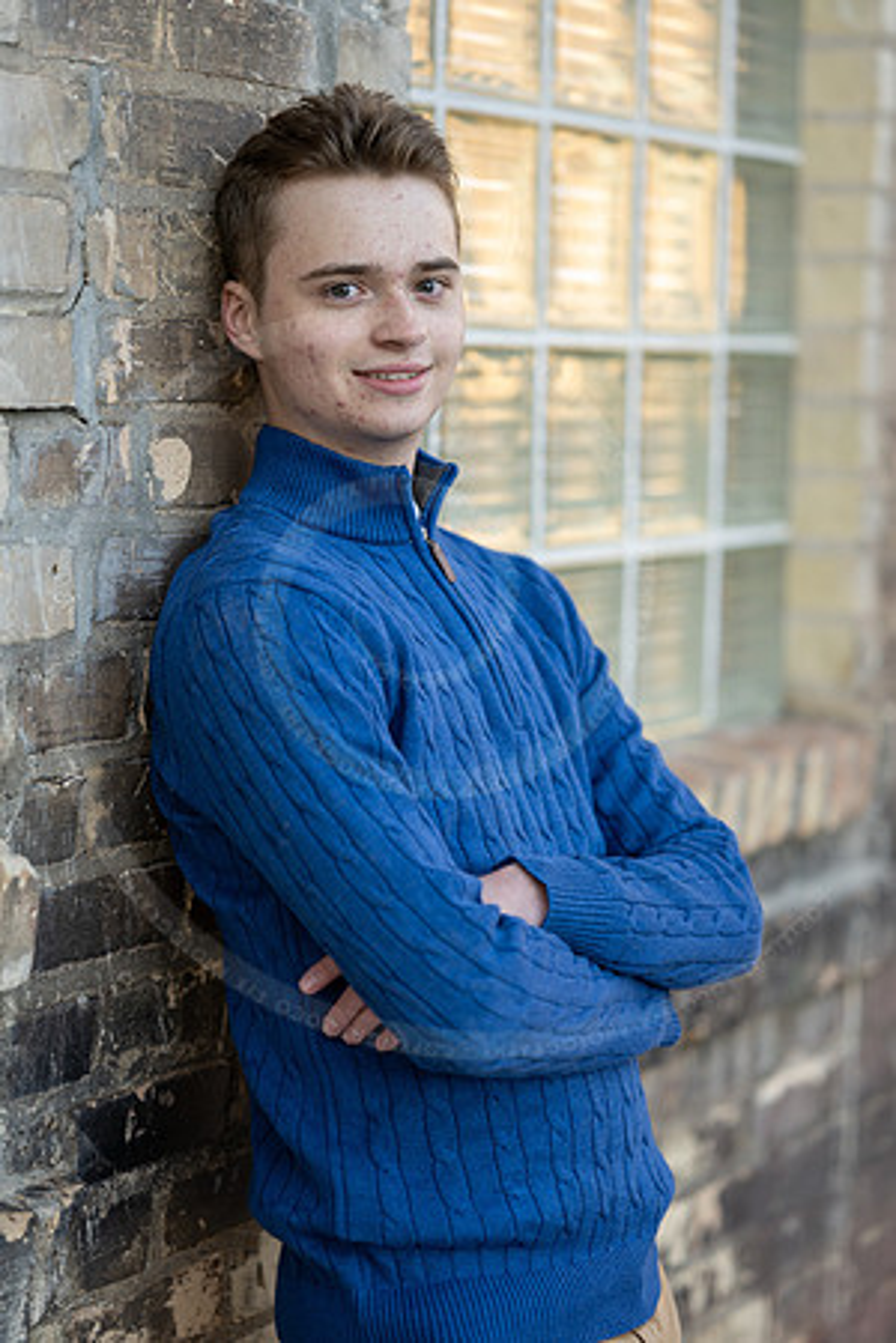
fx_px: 3173
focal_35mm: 85
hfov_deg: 16.1
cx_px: 448
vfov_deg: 23.9
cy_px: 672
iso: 100
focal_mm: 85
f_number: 1.8
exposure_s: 1/160
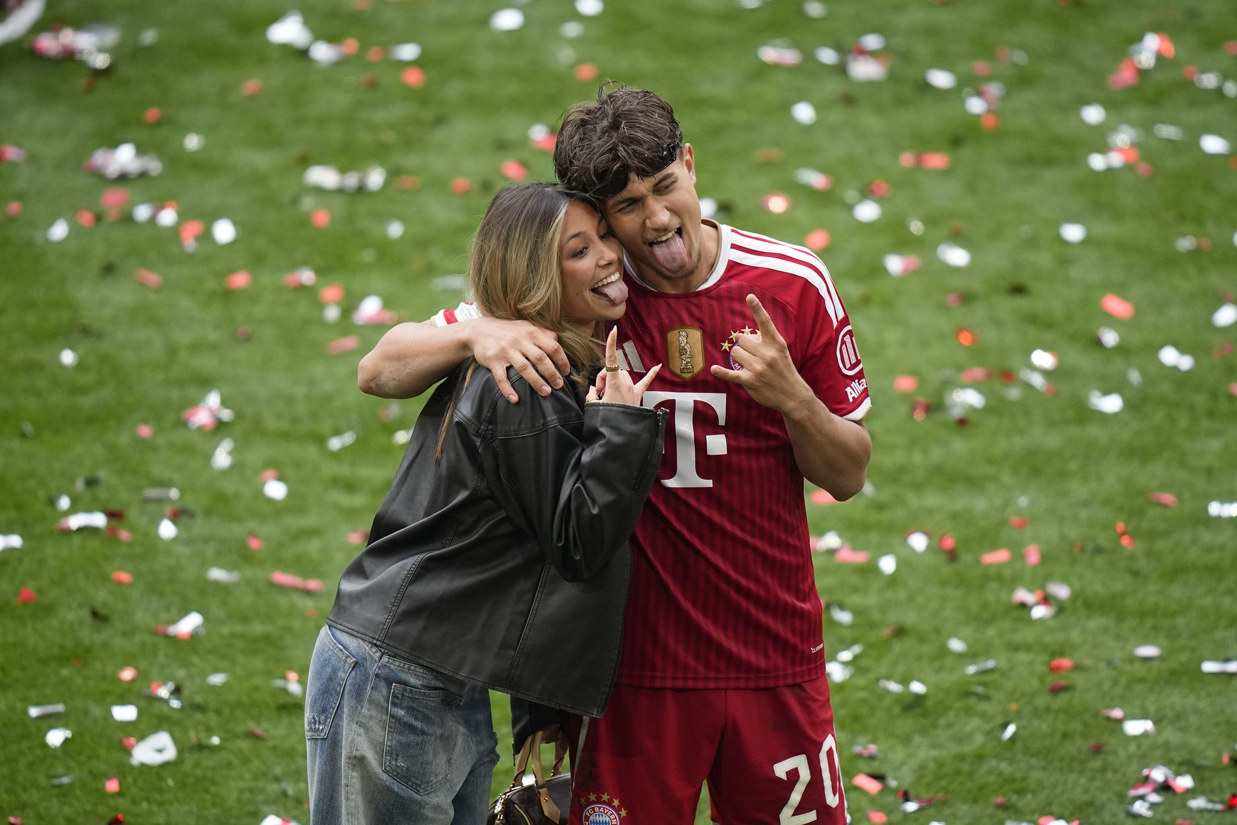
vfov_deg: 2.3
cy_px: 412
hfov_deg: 3.4
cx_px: 618
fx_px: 20614
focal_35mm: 600
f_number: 2.8
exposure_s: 1/2000
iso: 1600
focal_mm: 400
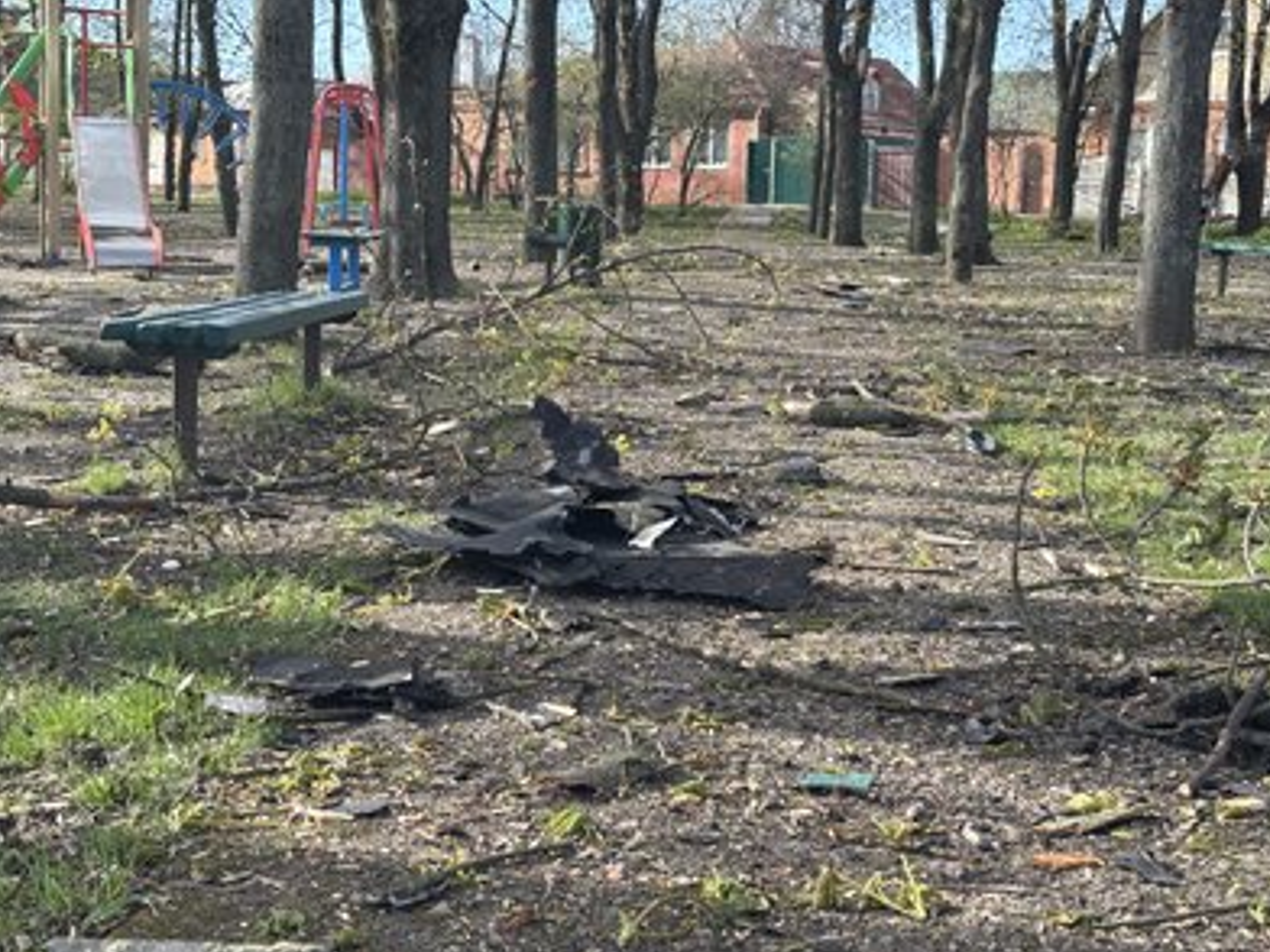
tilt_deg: -8.2
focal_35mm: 53
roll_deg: -1.6
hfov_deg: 36.2
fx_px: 1944
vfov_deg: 27.5
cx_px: 645
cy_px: 482
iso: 32
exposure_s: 1/574
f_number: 1.6
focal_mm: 5.96
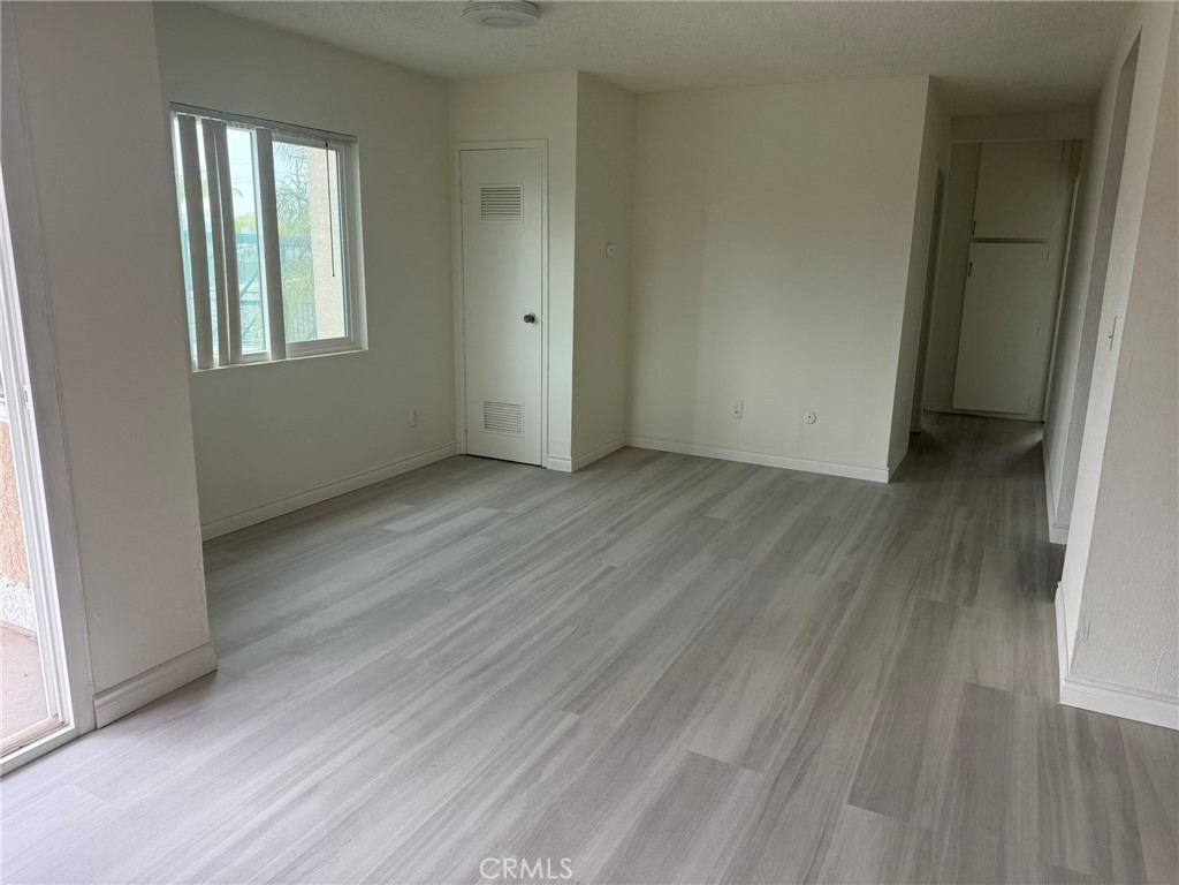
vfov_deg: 56.8
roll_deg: -1.3
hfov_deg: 71.6
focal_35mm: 24
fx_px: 817
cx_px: 590
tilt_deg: -12.3
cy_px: 442
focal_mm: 6.76
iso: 200
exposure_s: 1/210
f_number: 1.78
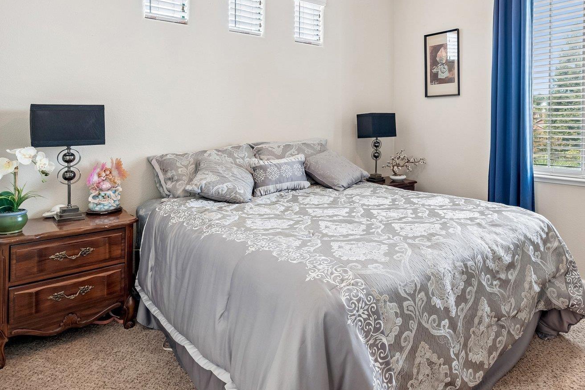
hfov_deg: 69.4
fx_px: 406
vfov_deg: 50.2
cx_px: 392
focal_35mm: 25
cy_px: 123
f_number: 8
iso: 400
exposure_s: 1/6
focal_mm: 16
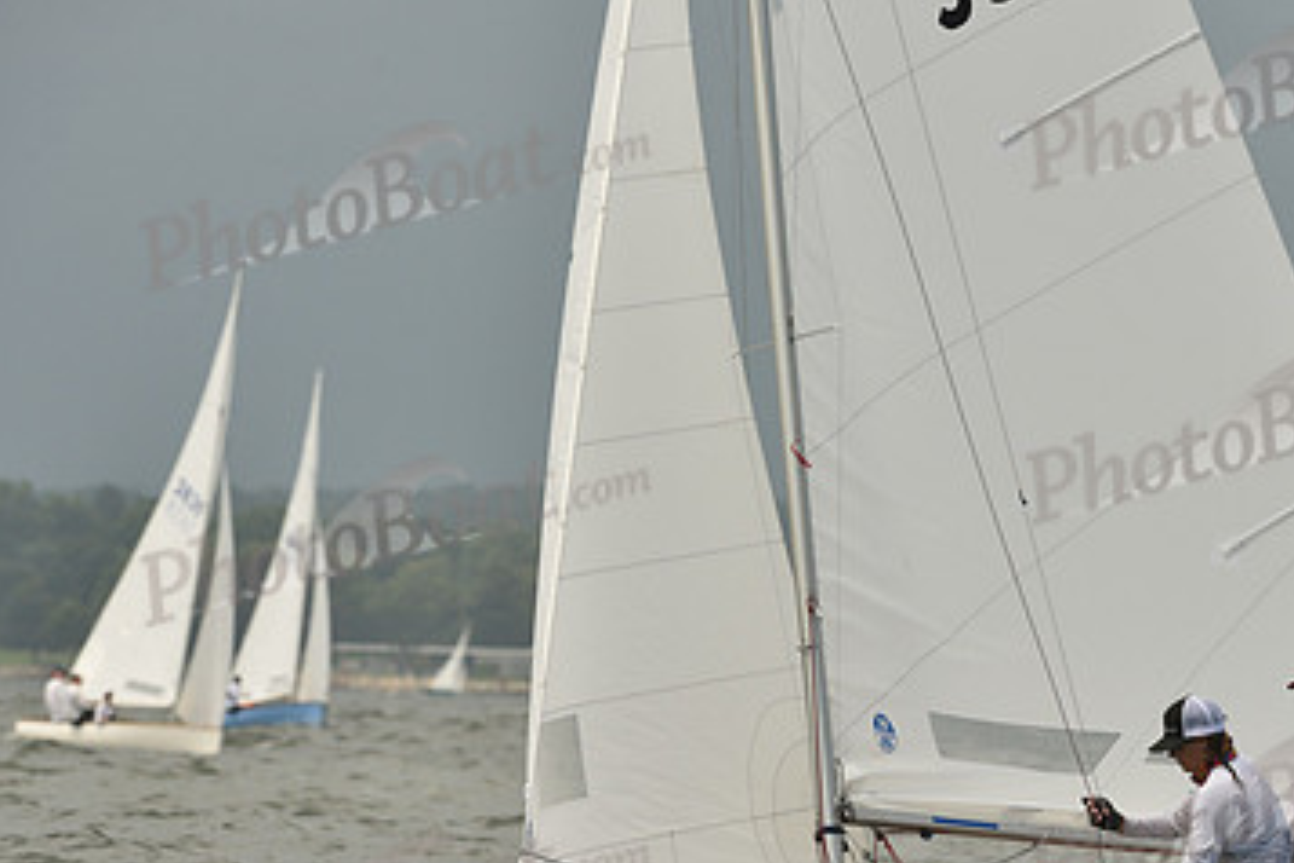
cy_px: 669
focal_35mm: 471
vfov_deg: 2.9
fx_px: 16929
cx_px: 841
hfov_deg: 4.4
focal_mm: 290
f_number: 8
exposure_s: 1/1250
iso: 320
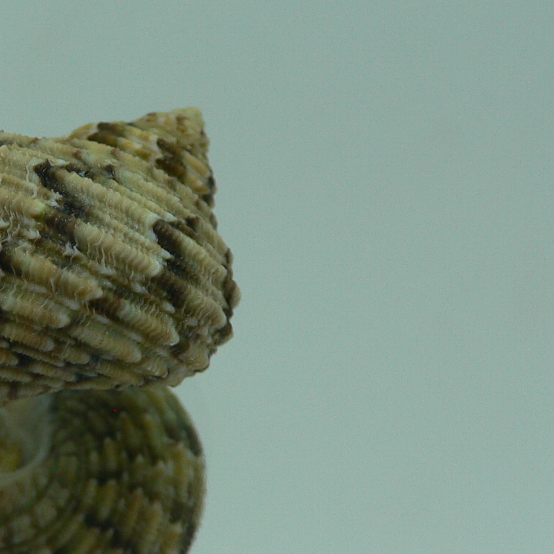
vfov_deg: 25.3
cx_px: 47
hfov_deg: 24.6
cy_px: 321
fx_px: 1231
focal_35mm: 68
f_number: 2.8
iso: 80
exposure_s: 1/60
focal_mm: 4.6
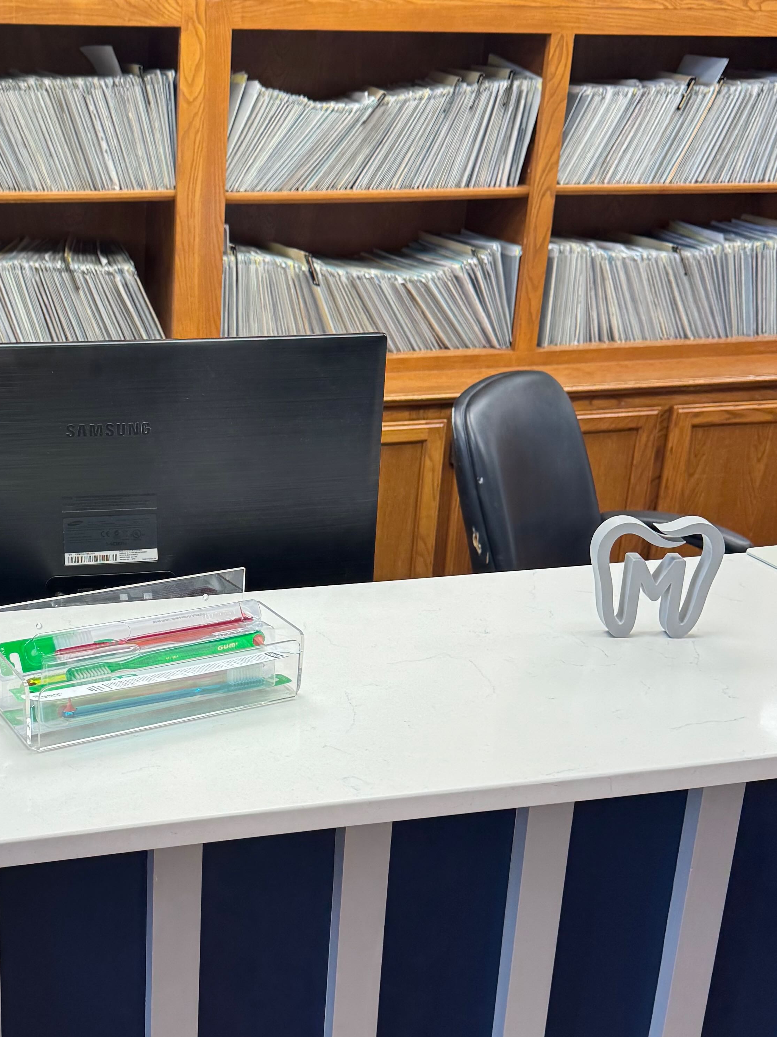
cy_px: 549
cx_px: 150
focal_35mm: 46
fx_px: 1377
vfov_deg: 41.2
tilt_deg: -21.4
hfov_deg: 30.7
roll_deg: -0.5
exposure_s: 1/120
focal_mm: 6.76
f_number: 1.78
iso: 125
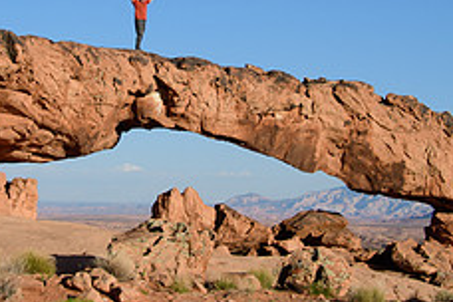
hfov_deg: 20.5
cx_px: 155
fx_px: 1246
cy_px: 51
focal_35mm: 99
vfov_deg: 13.7
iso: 200
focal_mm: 26
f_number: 11
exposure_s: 1/100
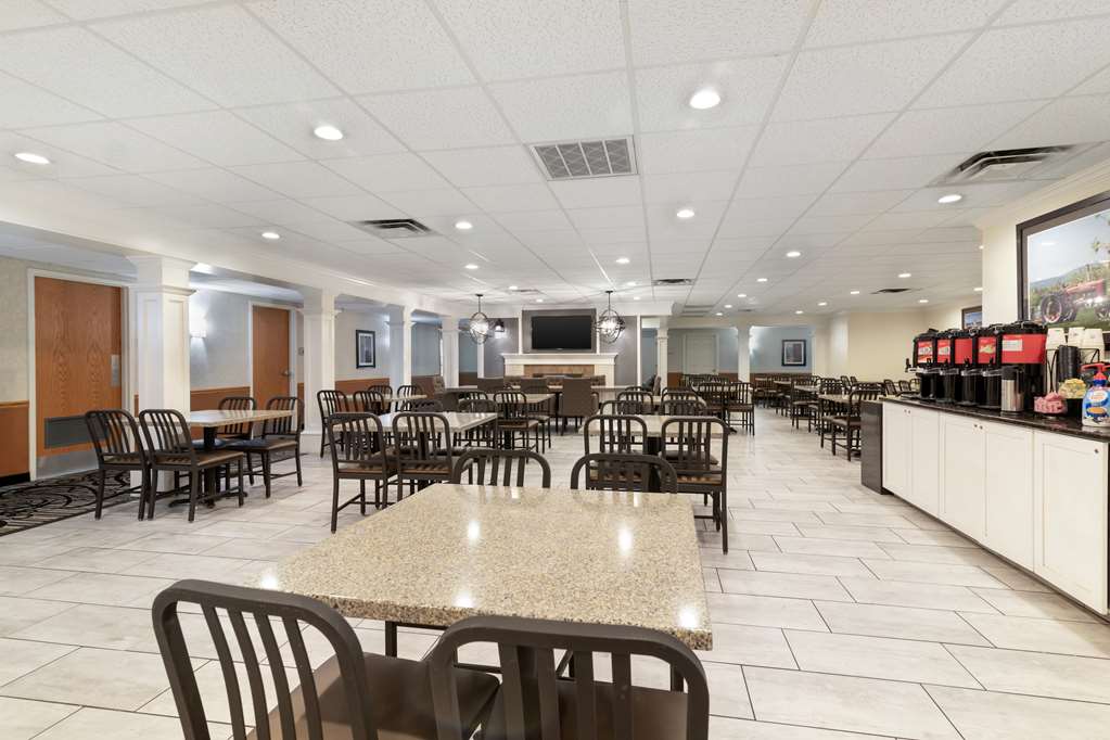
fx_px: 493
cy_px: 370
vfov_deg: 73.7
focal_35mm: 16
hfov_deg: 96.7
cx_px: 555
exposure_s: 1/3
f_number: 9
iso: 100
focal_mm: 16
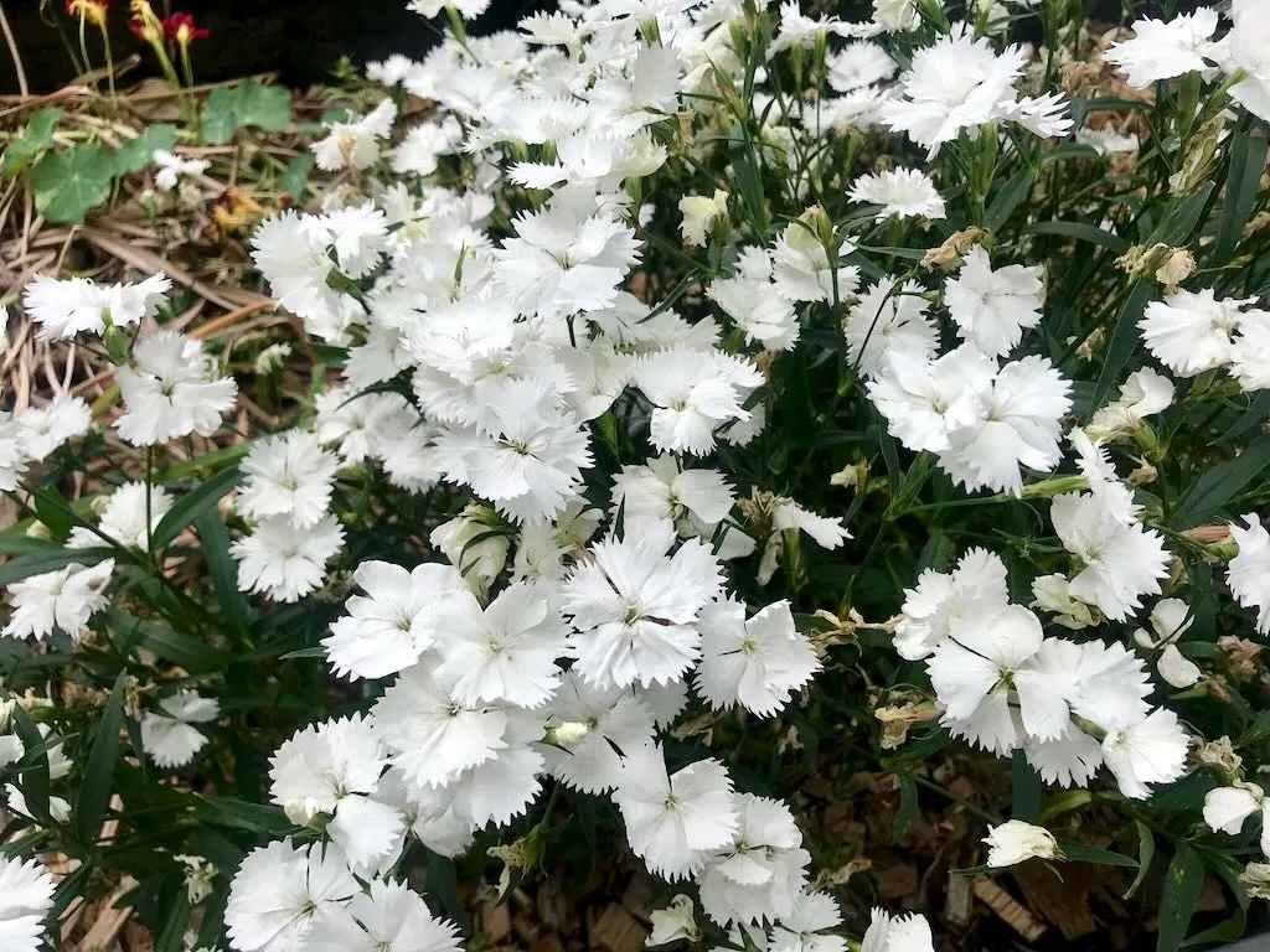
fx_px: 1027
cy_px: 476
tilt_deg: -52.4
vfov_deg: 49.7
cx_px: 635
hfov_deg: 63.4
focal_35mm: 28
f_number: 1.8
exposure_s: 1/520
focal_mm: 3.99
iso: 20
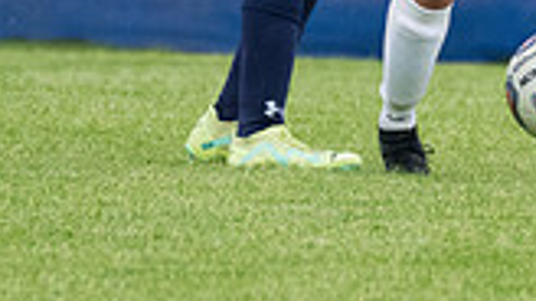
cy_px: -245
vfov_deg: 0.6
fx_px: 30040
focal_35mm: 2115
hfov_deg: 1.0
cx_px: 346
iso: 2500
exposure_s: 1/1600
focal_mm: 380
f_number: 5.6
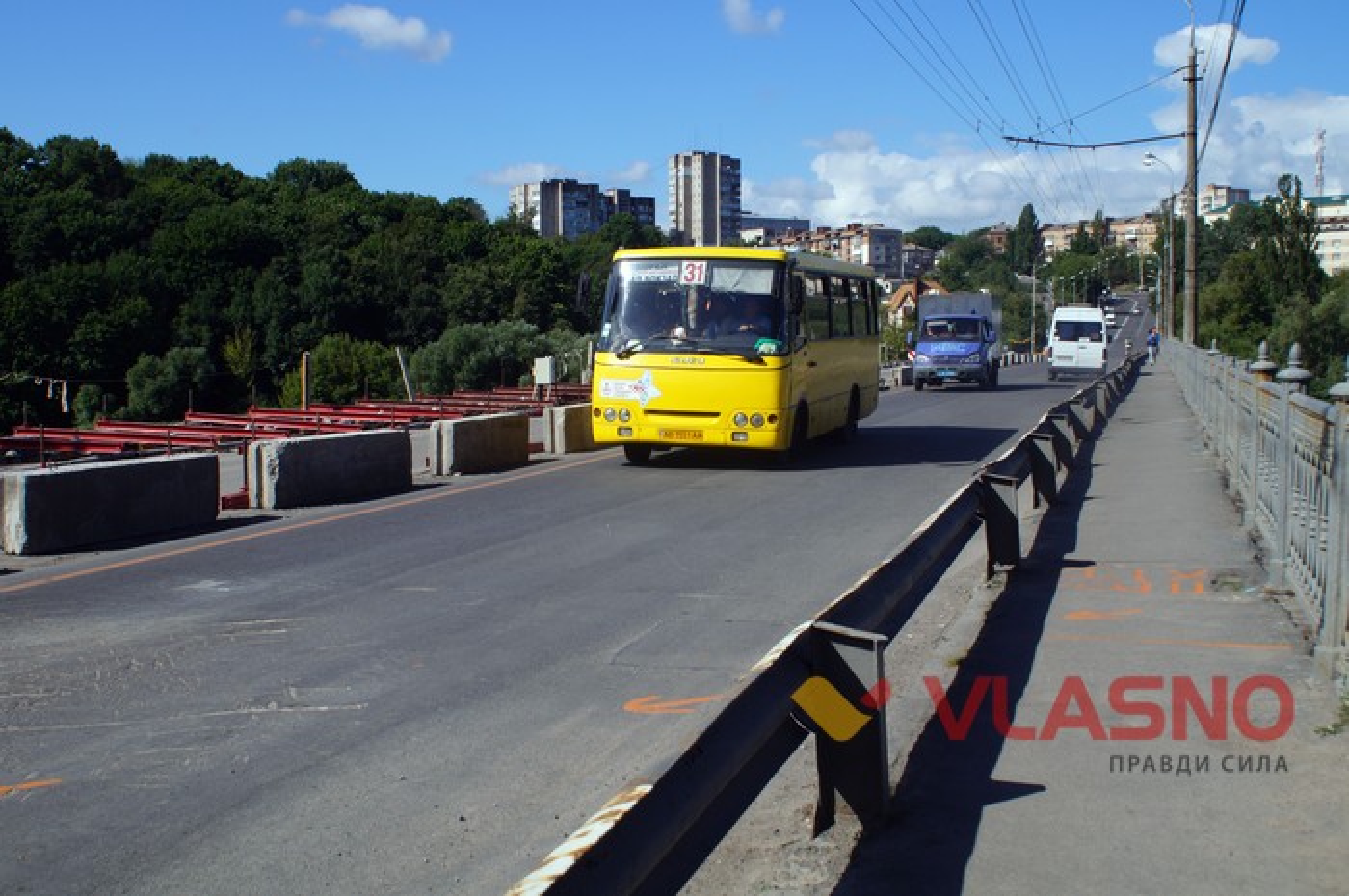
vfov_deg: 31.8
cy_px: 448
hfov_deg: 46.4
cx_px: 674
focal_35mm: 42
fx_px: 1572
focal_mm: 28
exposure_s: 1/200
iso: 100
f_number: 11
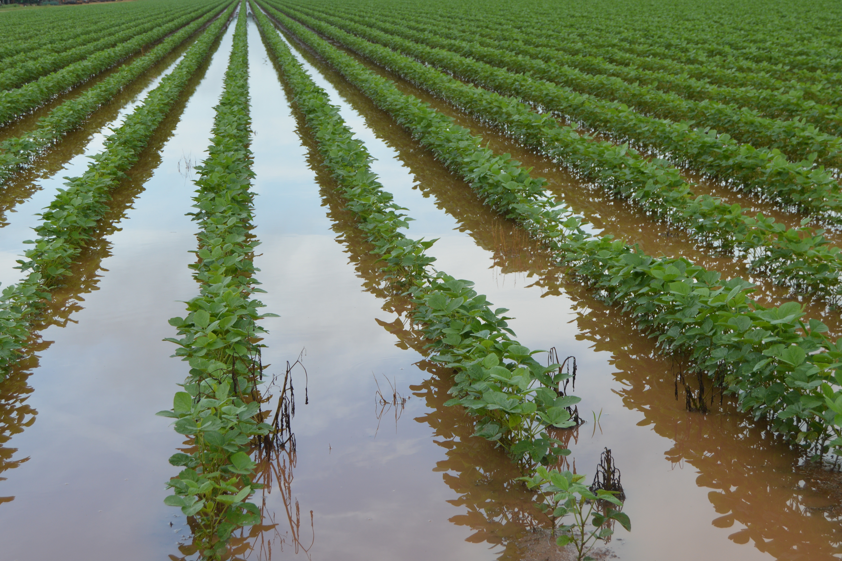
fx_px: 1427
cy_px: 275
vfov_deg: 22.3
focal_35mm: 61
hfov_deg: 32.9
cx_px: 393
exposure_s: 1/125
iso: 100
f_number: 5.6
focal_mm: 32
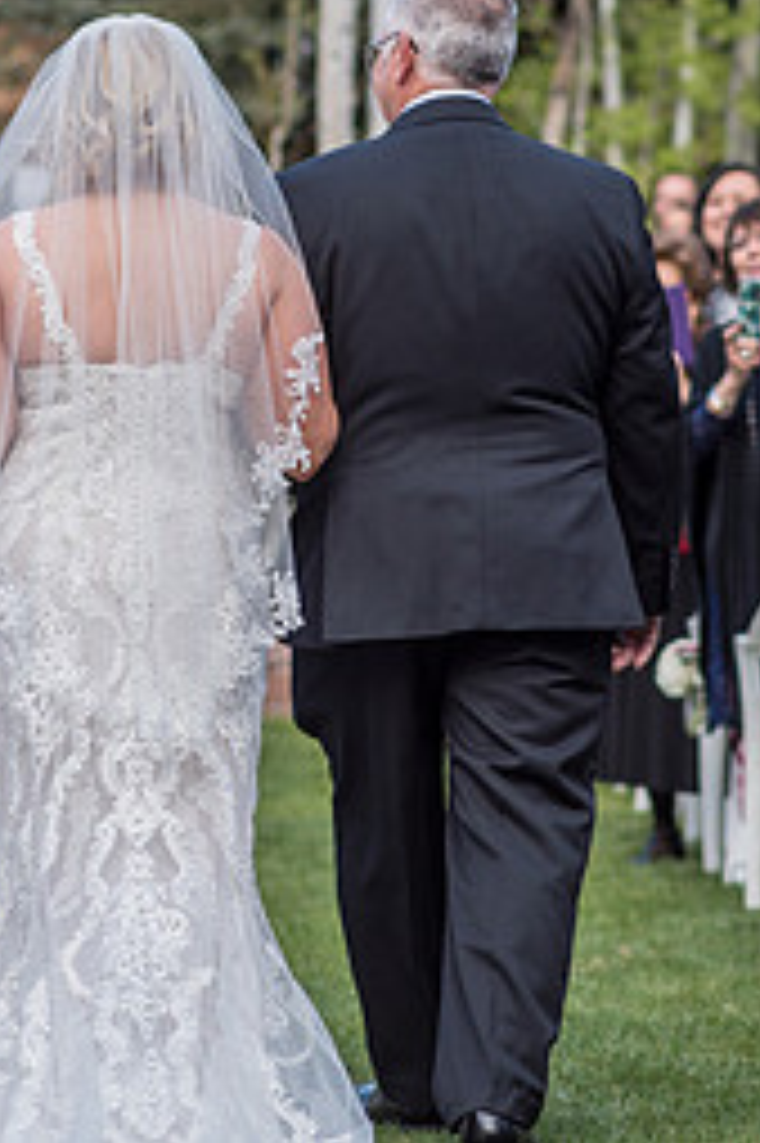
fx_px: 6151
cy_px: 277
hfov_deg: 7.1
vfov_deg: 10.6
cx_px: 234
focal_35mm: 194
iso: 100
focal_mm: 85
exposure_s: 1/1000
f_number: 2.8
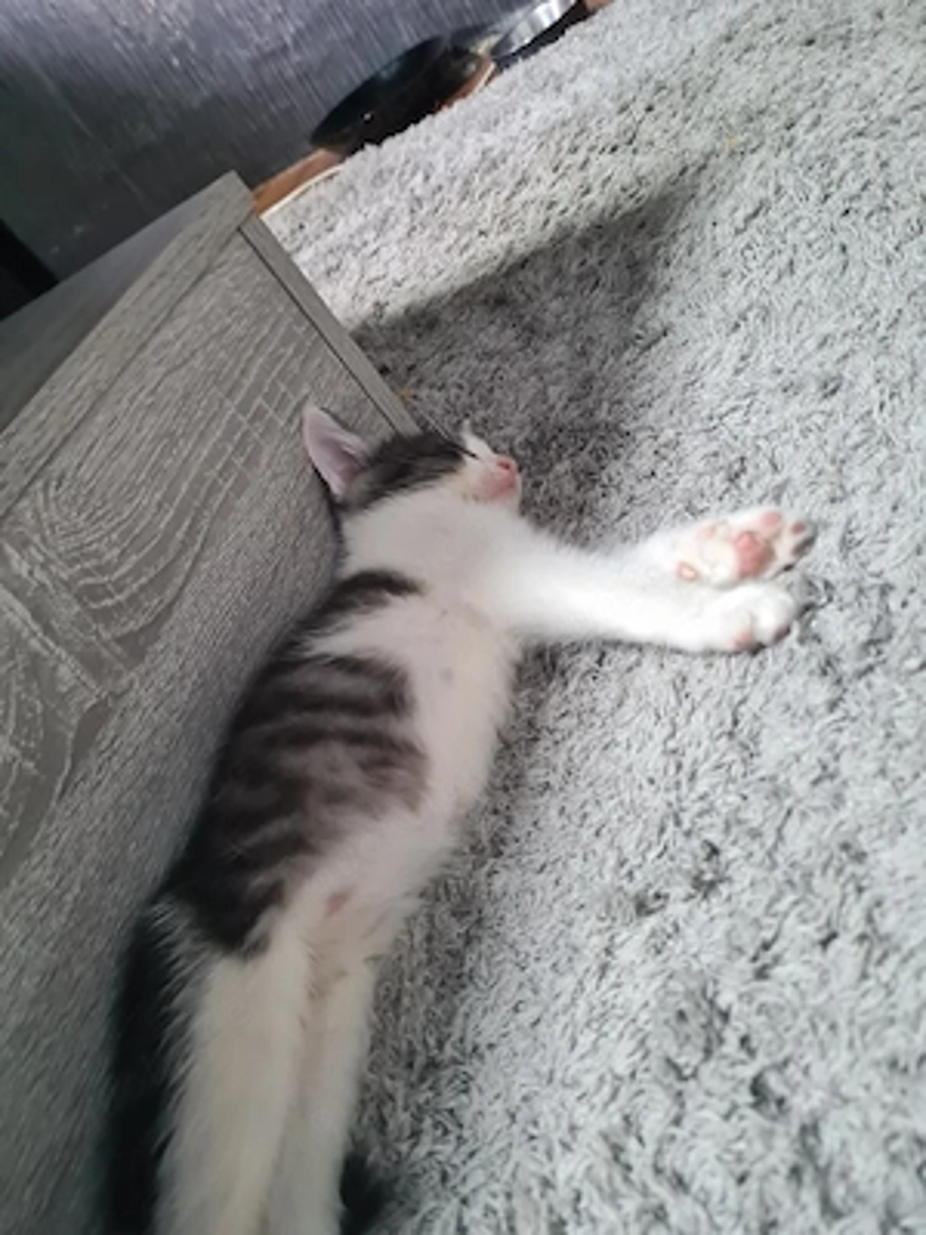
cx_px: 463
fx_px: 927
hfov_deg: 53.1
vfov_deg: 67.3
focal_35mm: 26
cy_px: 618
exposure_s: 1/25
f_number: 1.8
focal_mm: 5.4
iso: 800
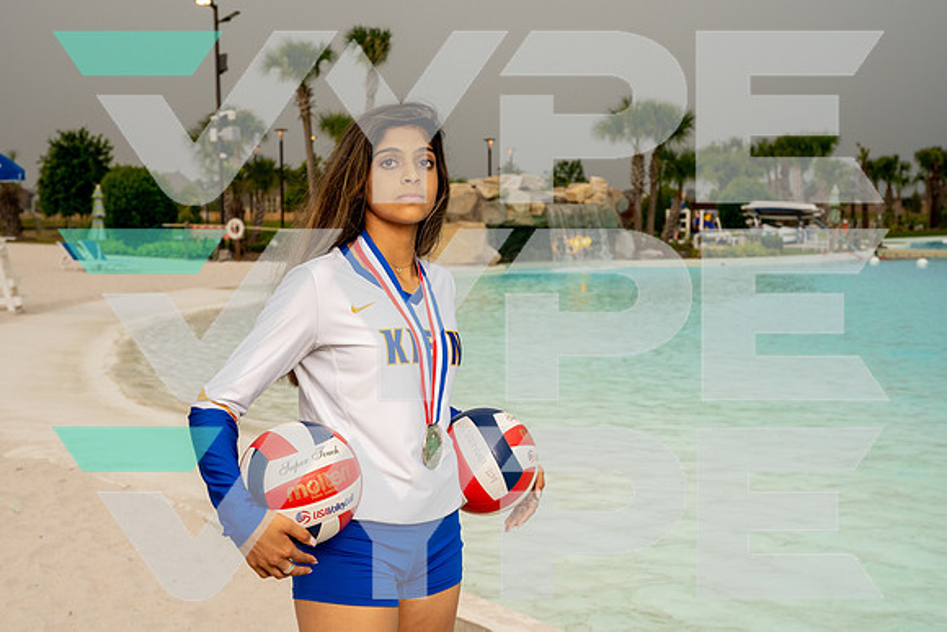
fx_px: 1526
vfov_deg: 23.4
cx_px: 474
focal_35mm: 58
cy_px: 316
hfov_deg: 34.5
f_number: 8
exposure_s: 1/250
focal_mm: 58
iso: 500
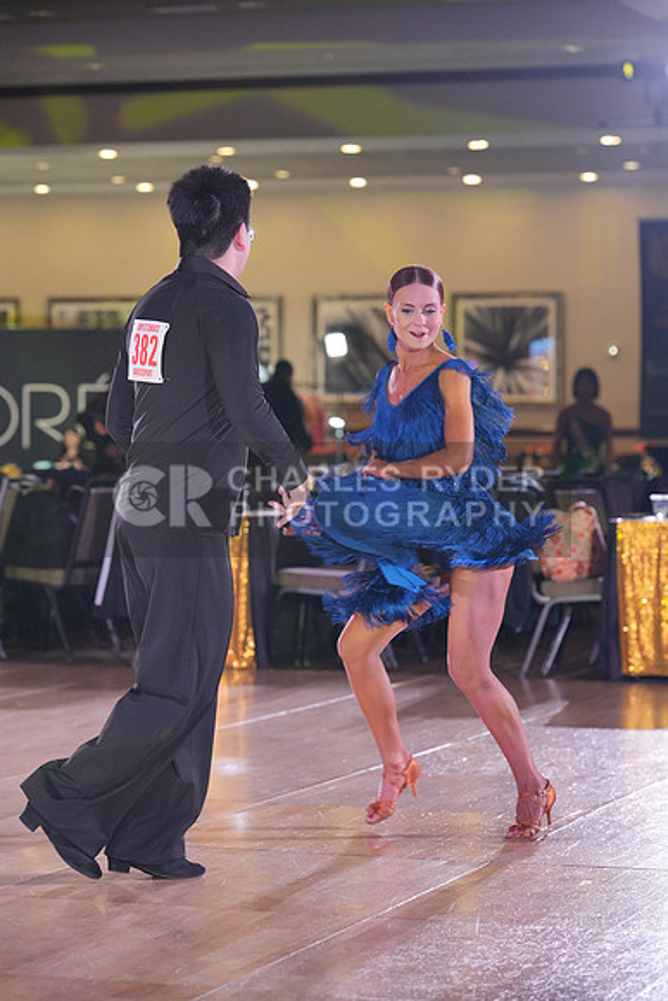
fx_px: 3032
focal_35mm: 109
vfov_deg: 18.8
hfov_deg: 12.6
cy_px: 500
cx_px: 334
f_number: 4
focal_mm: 109
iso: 2500
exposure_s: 1/400
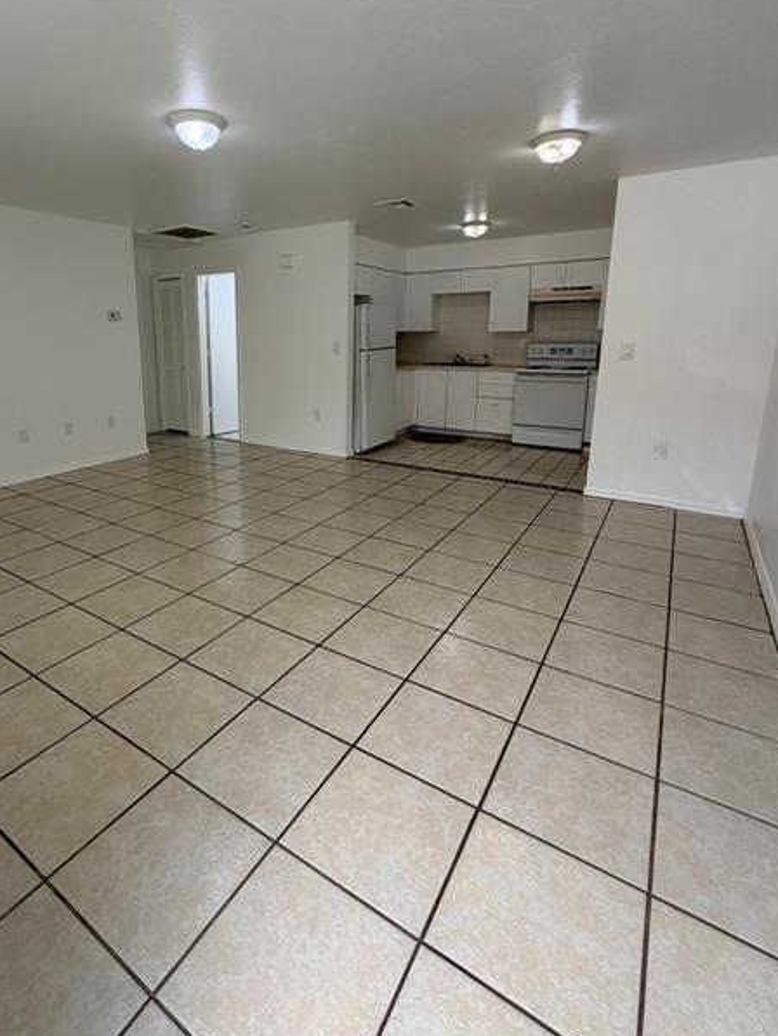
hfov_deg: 70.7
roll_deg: +0.4
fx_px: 539
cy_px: 446
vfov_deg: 87.2
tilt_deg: -12.3
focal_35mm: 18
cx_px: 304
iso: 64
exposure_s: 1/121
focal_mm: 2.22
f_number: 2.2
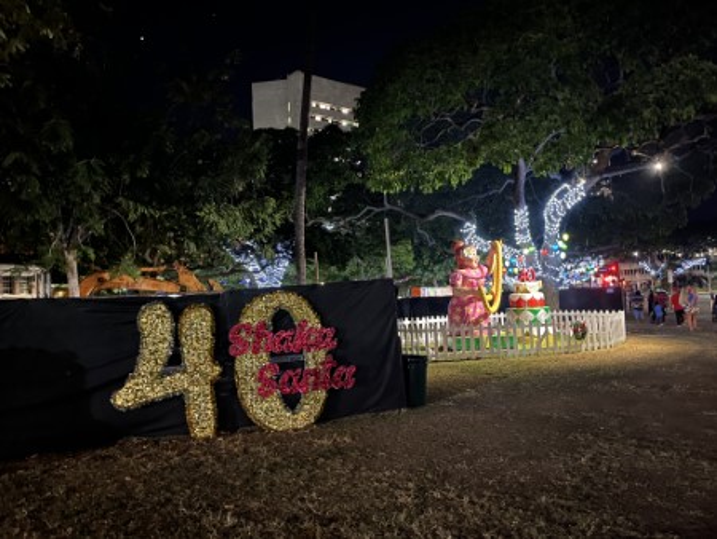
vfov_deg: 53.1
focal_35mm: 26
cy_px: 270
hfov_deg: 67.3
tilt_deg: +1.4
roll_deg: +4.0
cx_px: 358
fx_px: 539
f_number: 1.6
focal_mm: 5.1
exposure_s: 1/9
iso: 1000
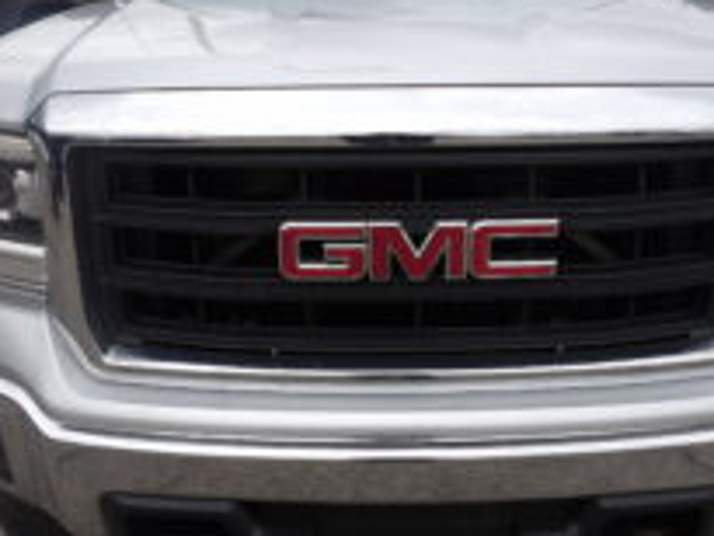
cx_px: 408
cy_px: 242
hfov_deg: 45.6
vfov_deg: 35.1
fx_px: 846
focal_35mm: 41
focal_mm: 4.3
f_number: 3.2
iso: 100
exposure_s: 1/555
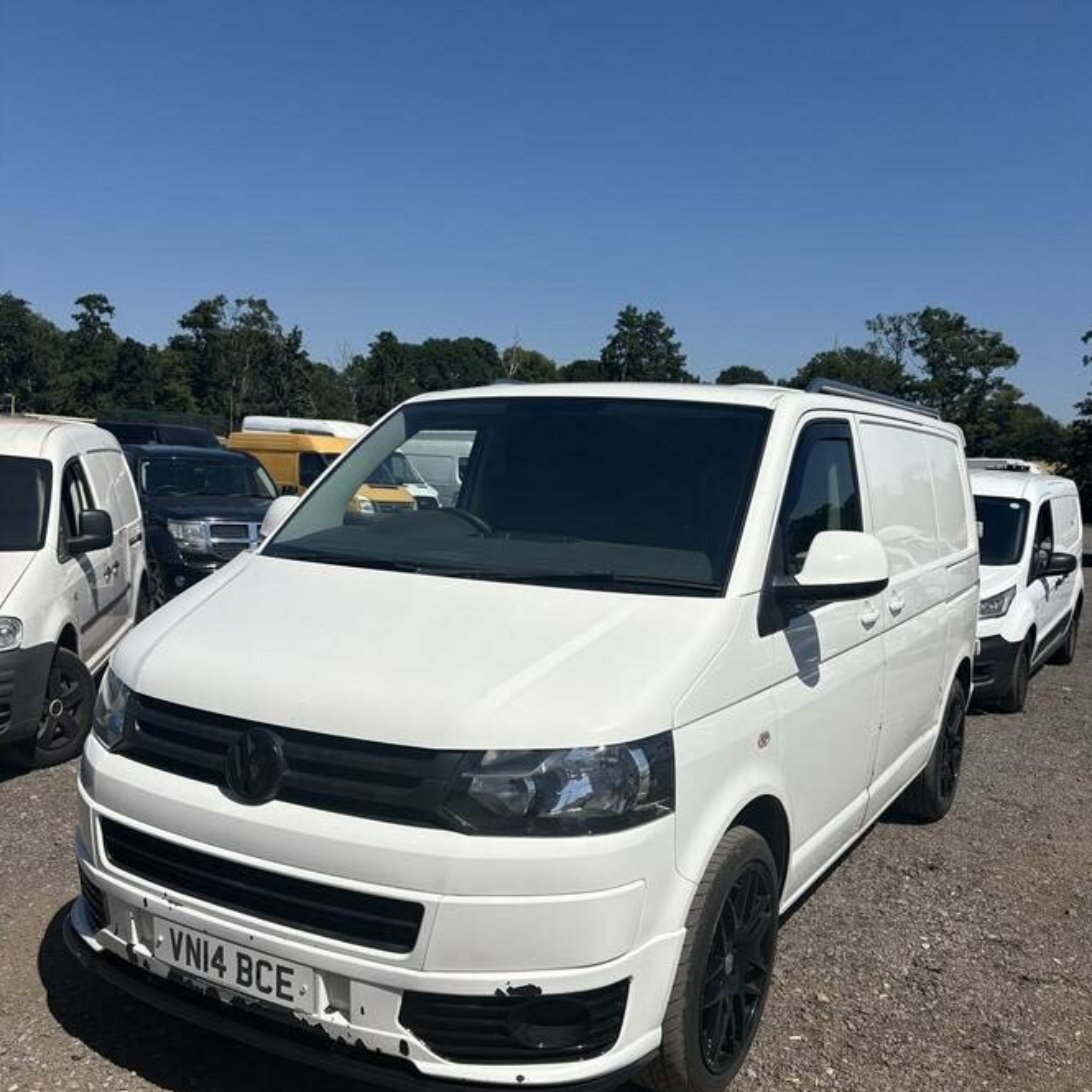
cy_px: 628
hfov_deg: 52.5
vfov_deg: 52.3
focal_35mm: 31
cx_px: 549
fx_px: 1106
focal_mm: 5.96
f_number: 1.6
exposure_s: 1/8850
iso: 50
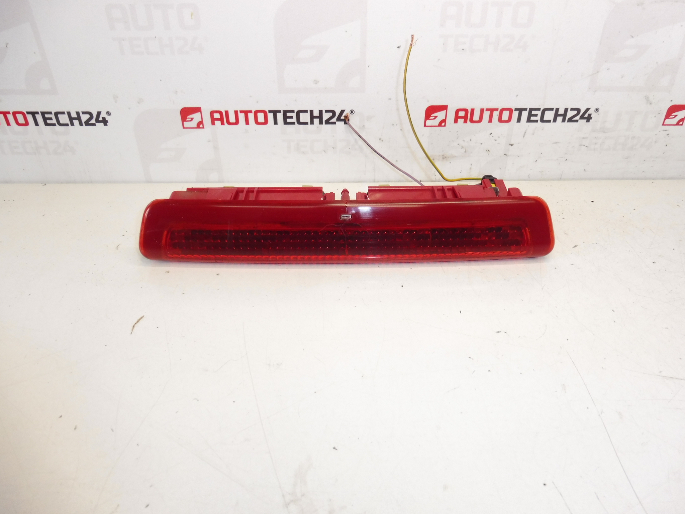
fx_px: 475
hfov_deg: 71.6
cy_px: 257
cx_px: 342
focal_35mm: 24
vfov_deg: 56.8
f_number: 3.5
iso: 200
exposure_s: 1/80
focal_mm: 4.3
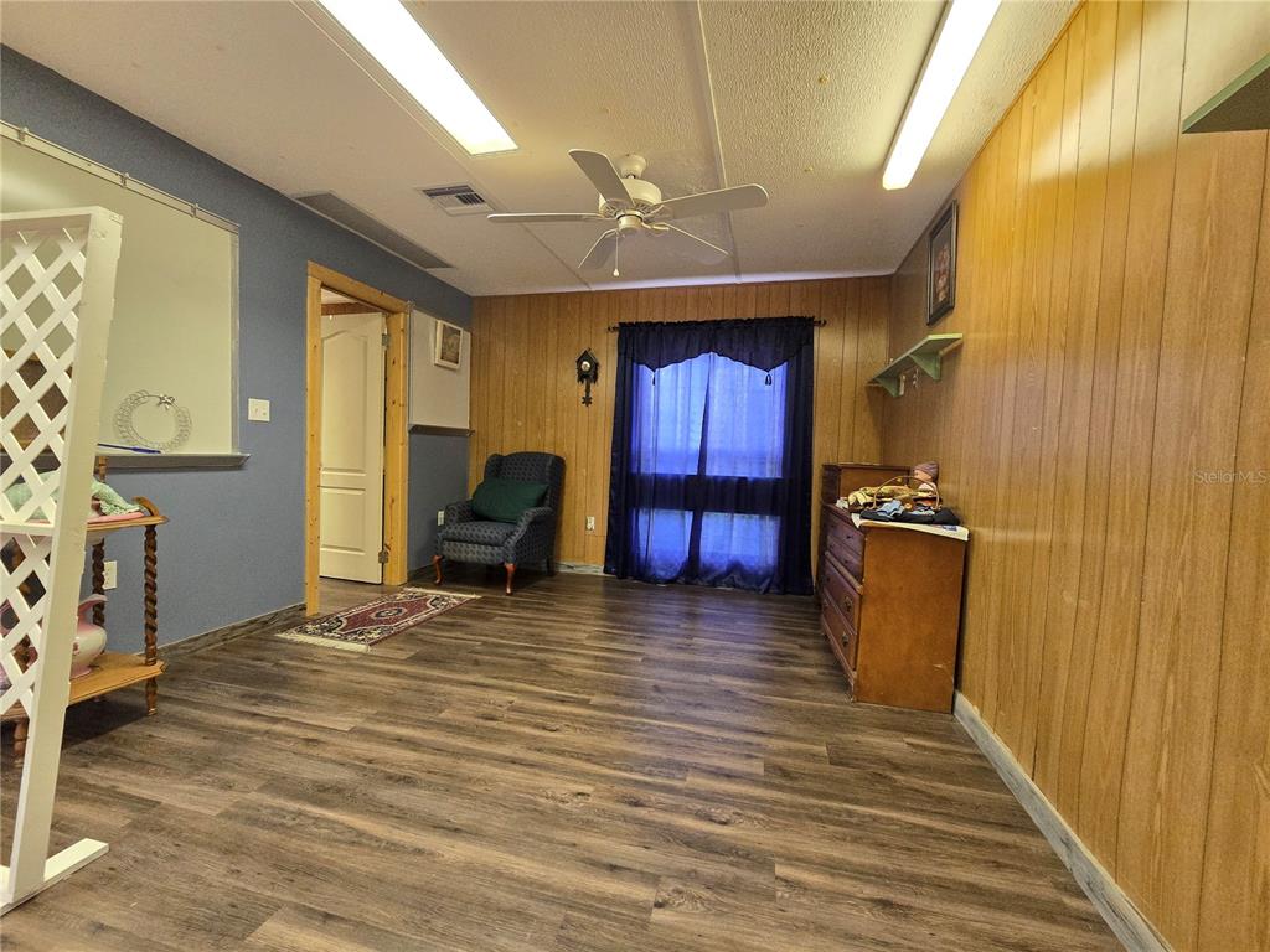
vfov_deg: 89.9
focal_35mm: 13
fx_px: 477
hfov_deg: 106.2
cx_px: 635
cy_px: 476
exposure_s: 1/60
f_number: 2.2
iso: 500
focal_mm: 2.2
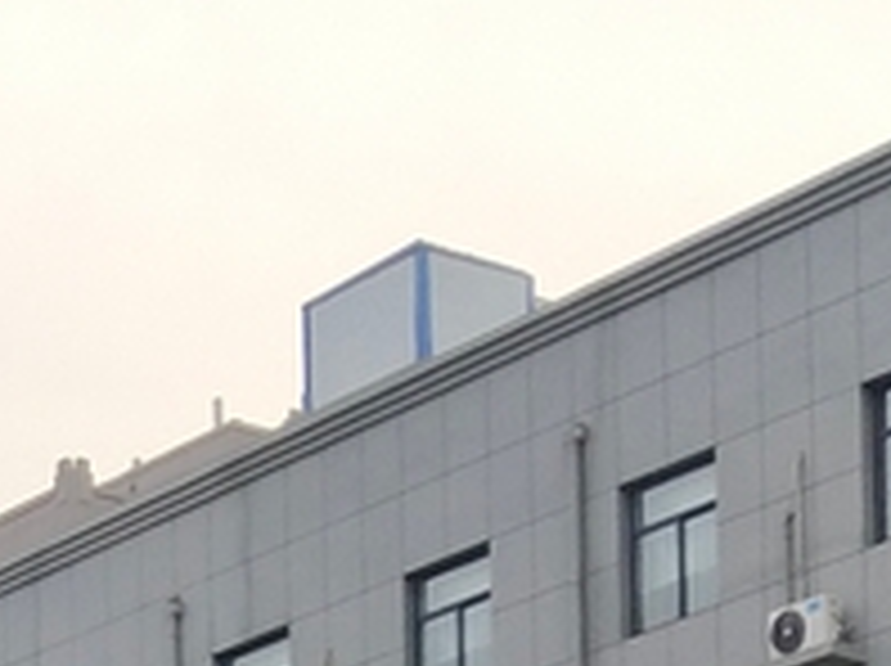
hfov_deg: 10.7
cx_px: -158
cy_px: 1868
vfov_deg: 7.4
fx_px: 4679
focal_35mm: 182
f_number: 1.8
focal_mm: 3.95
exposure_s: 1/836
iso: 133
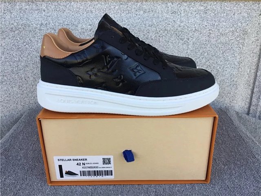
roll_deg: +0.2
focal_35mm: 31
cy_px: 98
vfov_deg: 45.4
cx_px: 130
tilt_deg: -21.0
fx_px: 234
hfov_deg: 58.4
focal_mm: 3.3
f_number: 2.4
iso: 25
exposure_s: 1/129
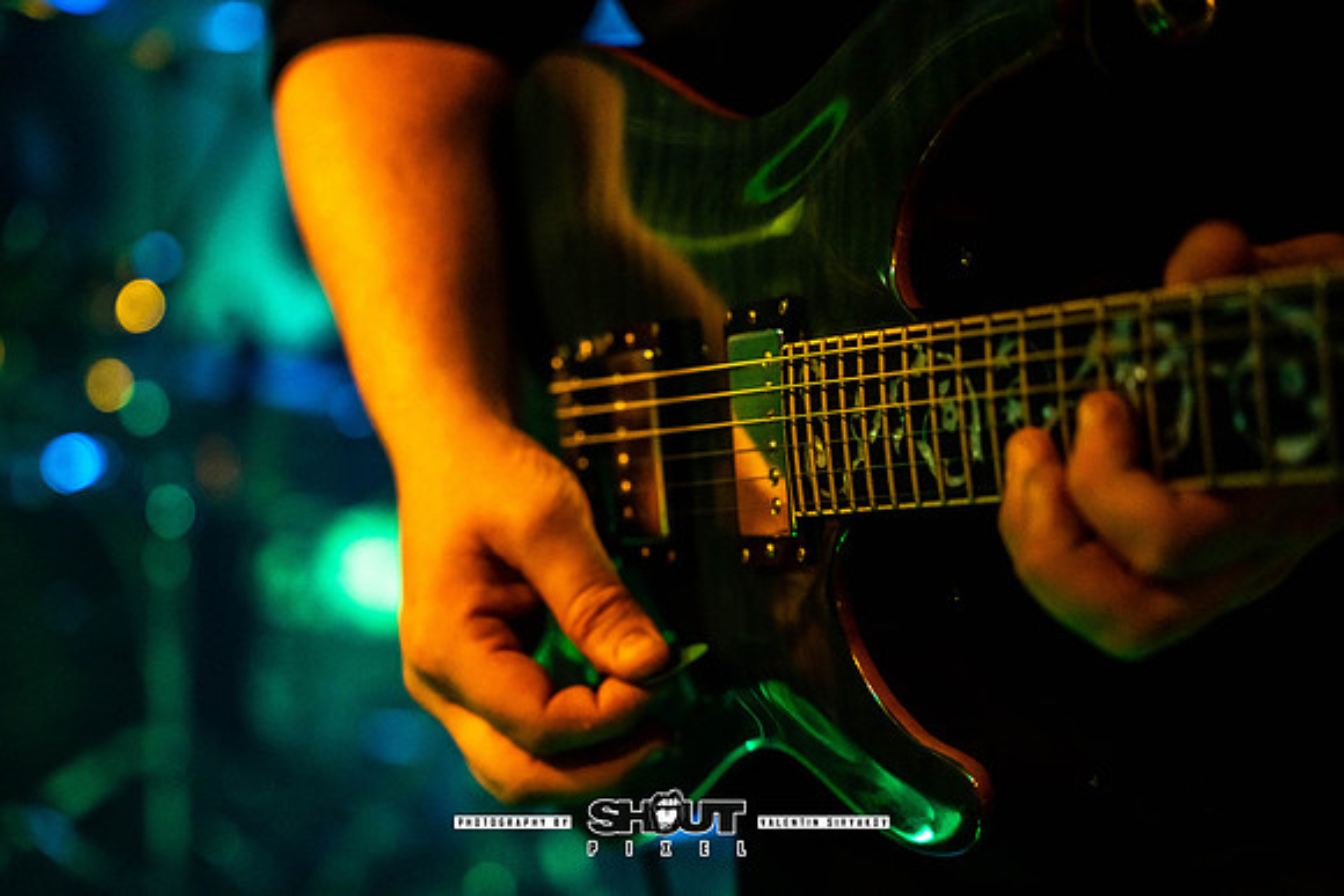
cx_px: 672
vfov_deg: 19.5
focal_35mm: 70
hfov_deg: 28.8
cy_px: 448
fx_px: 2614
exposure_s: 1/250
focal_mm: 70
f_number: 2.8
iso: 3200
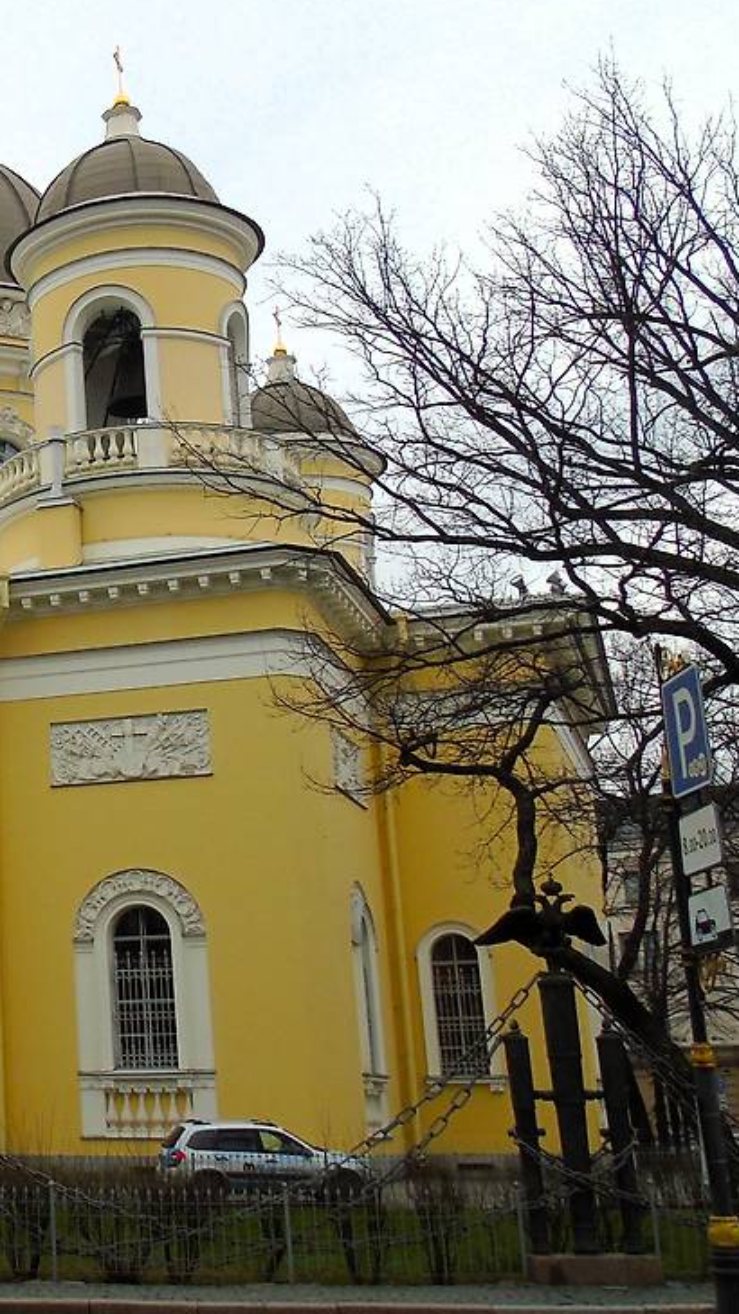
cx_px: -276
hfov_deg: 20.6
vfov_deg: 39.8
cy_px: 568
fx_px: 1812
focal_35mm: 52
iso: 80
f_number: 3.6
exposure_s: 1/400
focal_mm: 5.2
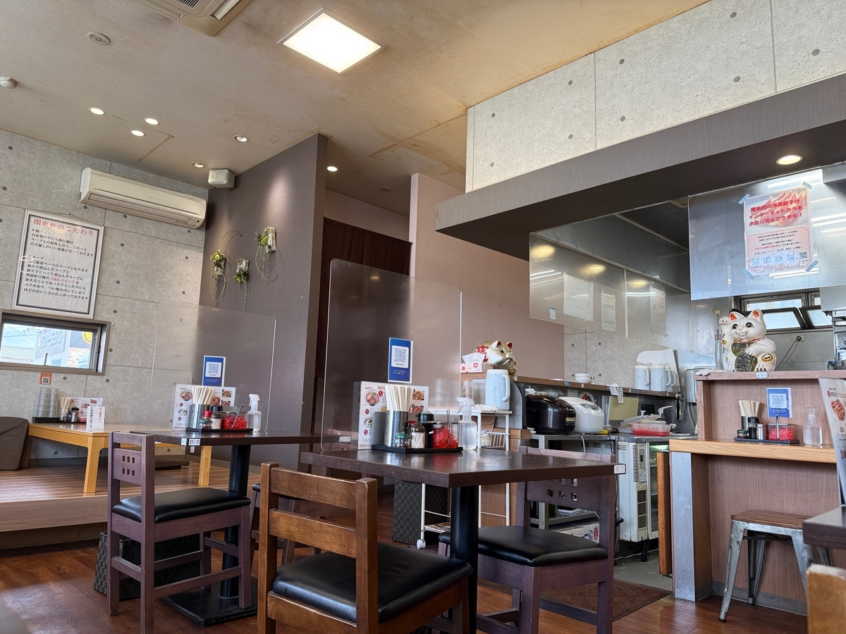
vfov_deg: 56.8
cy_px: 317
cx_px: 423
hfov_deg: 71.6
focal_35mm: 24
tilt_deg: +8.5
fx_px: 587
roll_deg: -2.2
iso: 80
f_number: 1.78
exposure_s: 1/133
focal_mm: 6.76
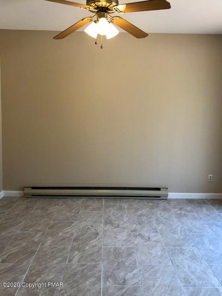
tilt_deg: -5.7
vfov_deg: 63.4
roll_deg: +1.3
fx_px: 239
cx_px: 111
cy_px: 148
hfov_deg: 49.7
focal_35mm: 28
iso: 25
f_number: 1.8
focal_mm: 3.99
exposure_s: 1/40
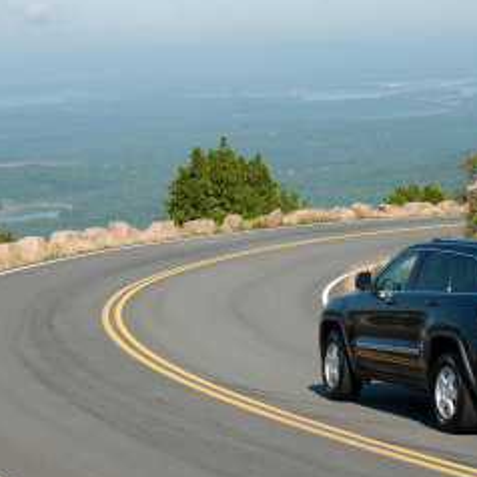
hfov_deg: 13.3
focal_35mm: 131
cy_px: 139
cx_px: 220
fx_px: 2042
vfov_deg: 13.3
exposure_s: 1/400
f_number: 11
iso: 250
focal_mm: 60
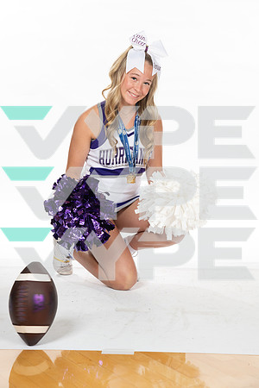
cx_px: 130
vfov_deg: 28.8
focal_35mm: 70
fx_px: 755
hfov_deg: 19.5
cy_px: 194
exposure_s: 1/320
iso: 800
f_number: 7.1
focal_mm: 70
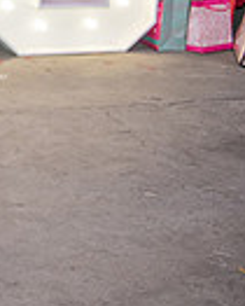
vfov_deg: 14.1
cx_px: -371
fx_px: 1204
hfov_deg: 10.0
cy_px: -34
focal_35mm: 133
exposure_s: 1/160
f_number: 3.2
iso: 800
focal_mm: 32
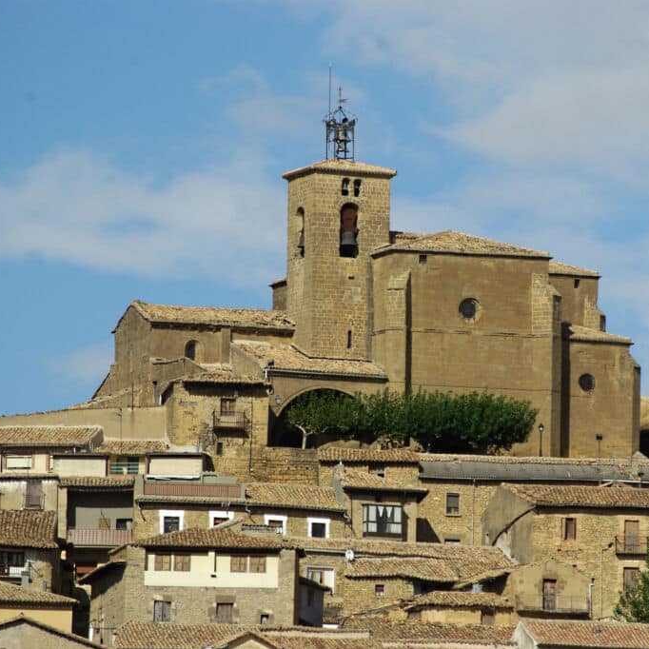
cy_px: 325
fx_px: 8124
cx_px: 442
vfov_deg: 4.6
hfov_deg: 4.6
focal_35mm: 383
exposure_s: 1/1500
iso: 200
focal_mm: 200
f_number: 8
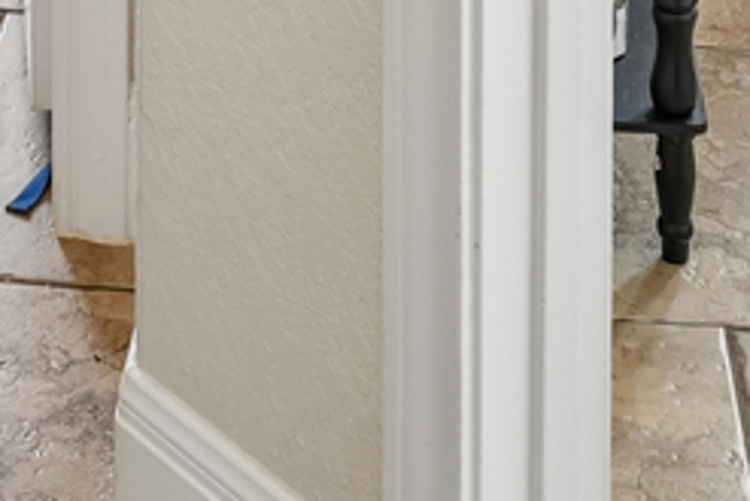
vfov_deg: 9.5
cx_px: 273
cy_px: -1102
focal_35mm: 105
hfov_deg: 19.4
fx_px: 2189
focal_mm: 16
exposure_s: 1/20
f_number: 8
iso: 400
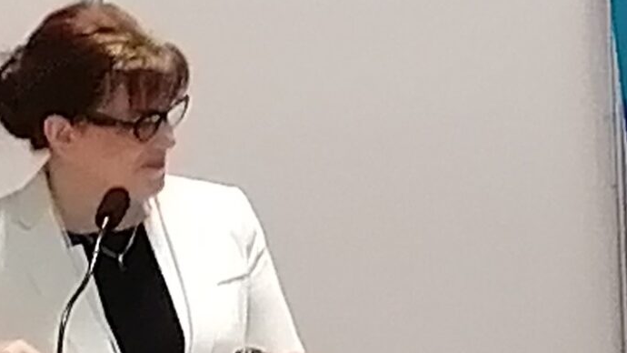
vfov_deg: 11.3
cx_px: 722
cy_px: 447
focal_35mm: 105
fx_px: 1746
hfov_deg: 19.4
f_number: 1.8
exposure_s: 1/100
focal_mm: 3.62
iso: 250
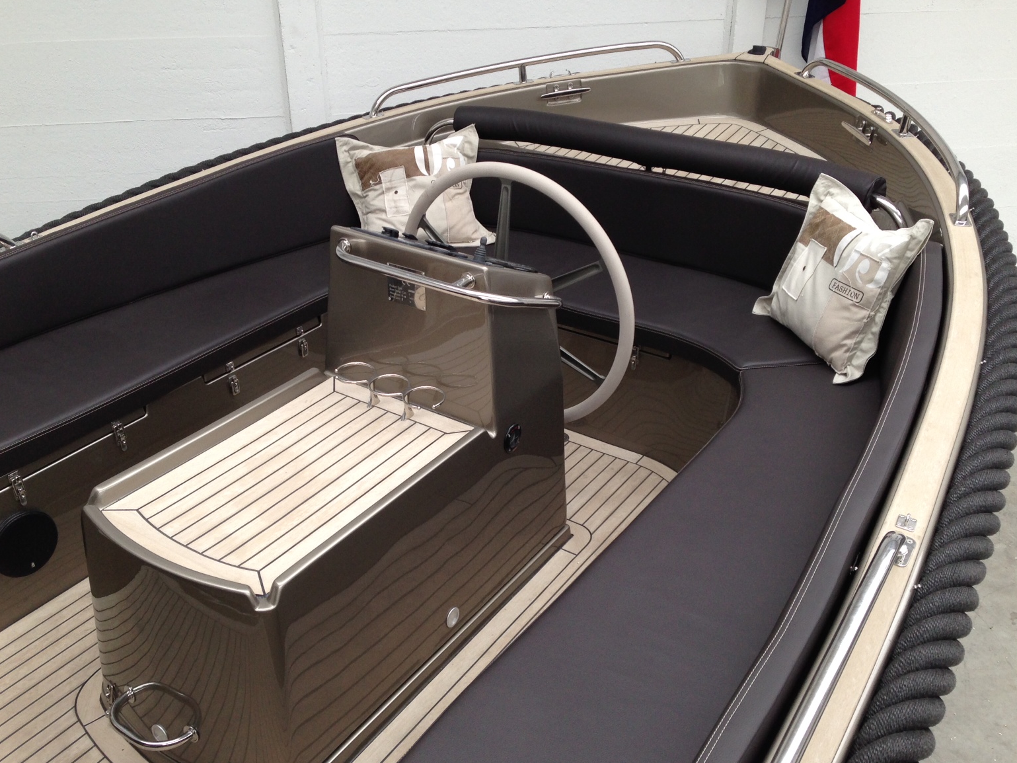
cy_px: 383
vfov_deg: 40.7
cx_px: 493
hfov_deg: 52.6
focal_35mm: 35
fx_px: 1028
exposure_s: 1/60
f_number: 2.4
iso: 64
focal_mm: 4.12
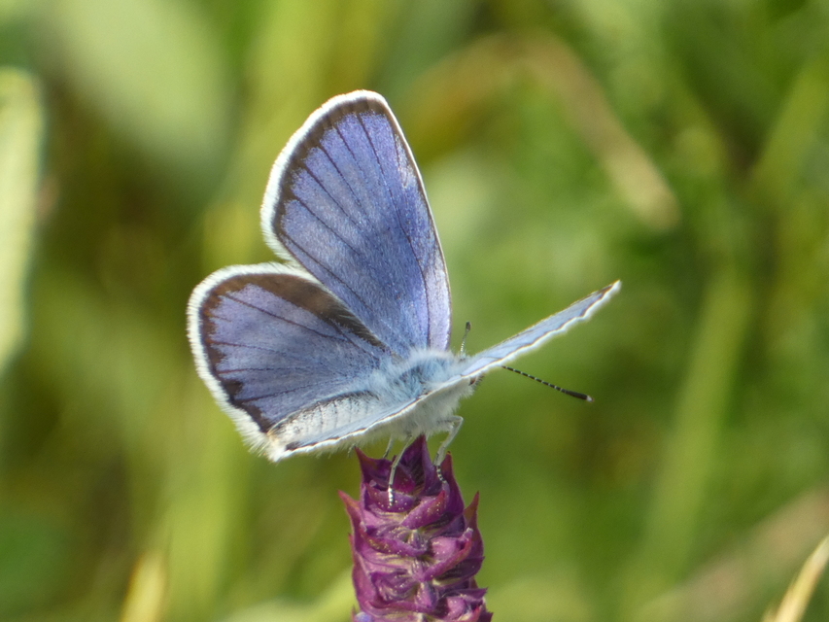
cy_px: 311
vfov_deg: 1.4
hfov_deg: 1.9
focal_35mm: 1060
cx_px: 414
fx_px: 25389
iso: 160
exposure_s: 1/125
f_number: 5.7
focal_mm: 189.9
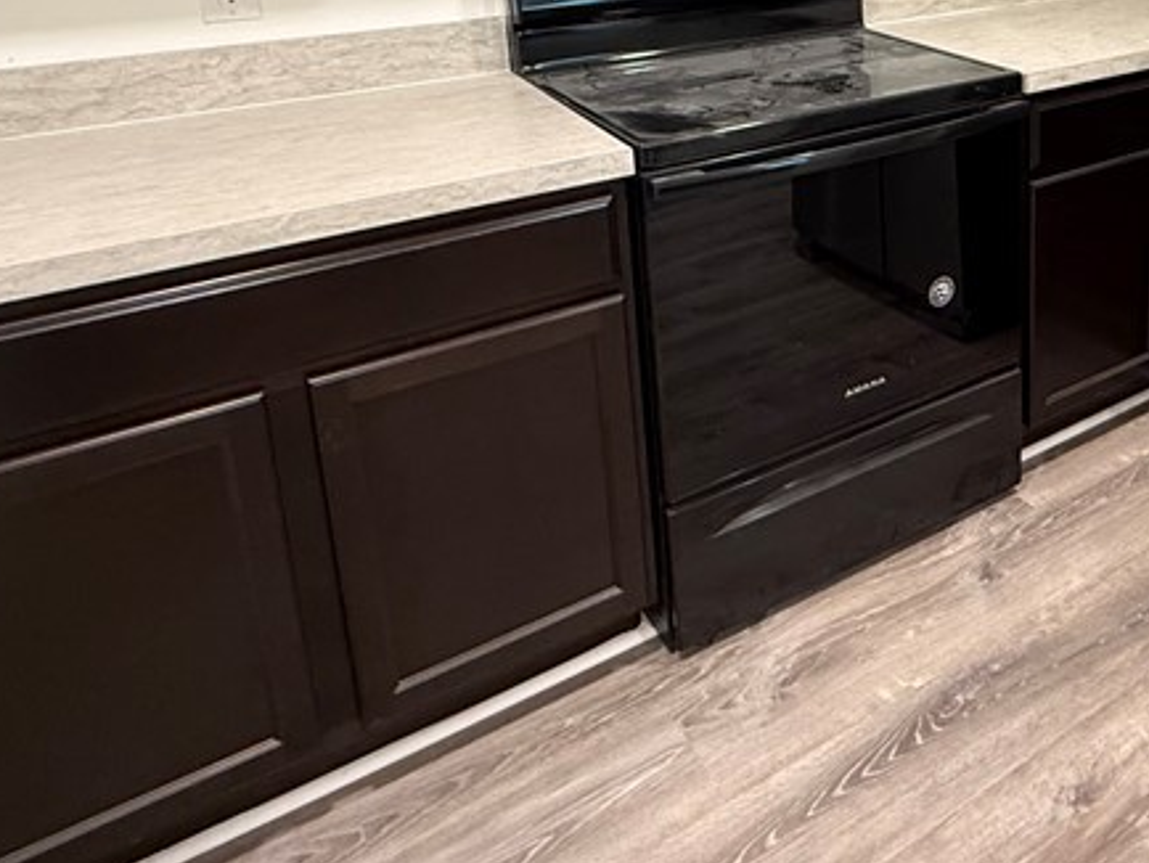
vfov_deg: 39.6
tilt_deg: -13.4
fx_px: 1096
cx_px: 1022
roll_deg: -0.8
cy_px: 74
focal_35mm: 33
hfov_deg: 49.6
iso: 640
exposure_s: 1/60
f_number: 2.2
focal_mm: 2.22
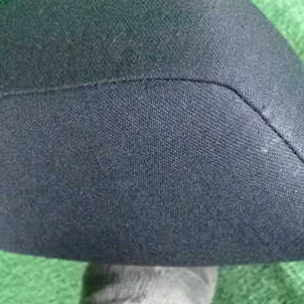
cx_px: 137
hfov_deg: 24.0
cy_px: 157
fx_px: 715
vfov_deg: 24.0
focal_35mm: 72
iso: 6400
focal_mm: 7.31
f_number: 2.8
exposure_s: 1/125
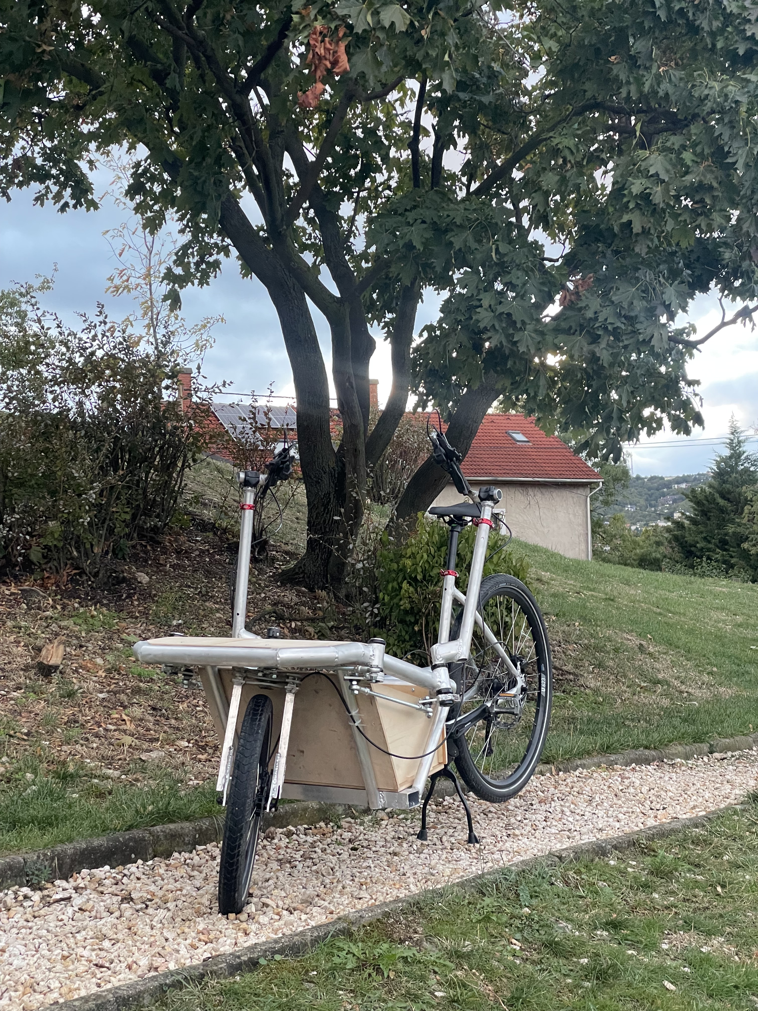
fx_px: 1518
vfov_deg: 36.8
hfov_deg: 28.0
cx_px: 379
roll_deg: +2.9
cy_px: 506
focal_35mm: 52
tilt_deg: +3.6
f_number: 2
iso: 200
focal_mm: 6
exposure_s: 1/88
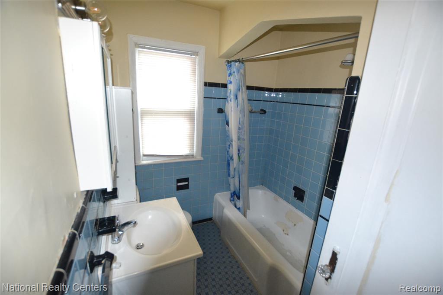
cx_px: 222
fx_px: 185
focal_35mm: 15
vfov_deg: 77.3
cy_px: 148
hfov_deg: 100.4
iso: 1800
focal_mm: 10
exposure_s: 1/60
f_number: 3.5
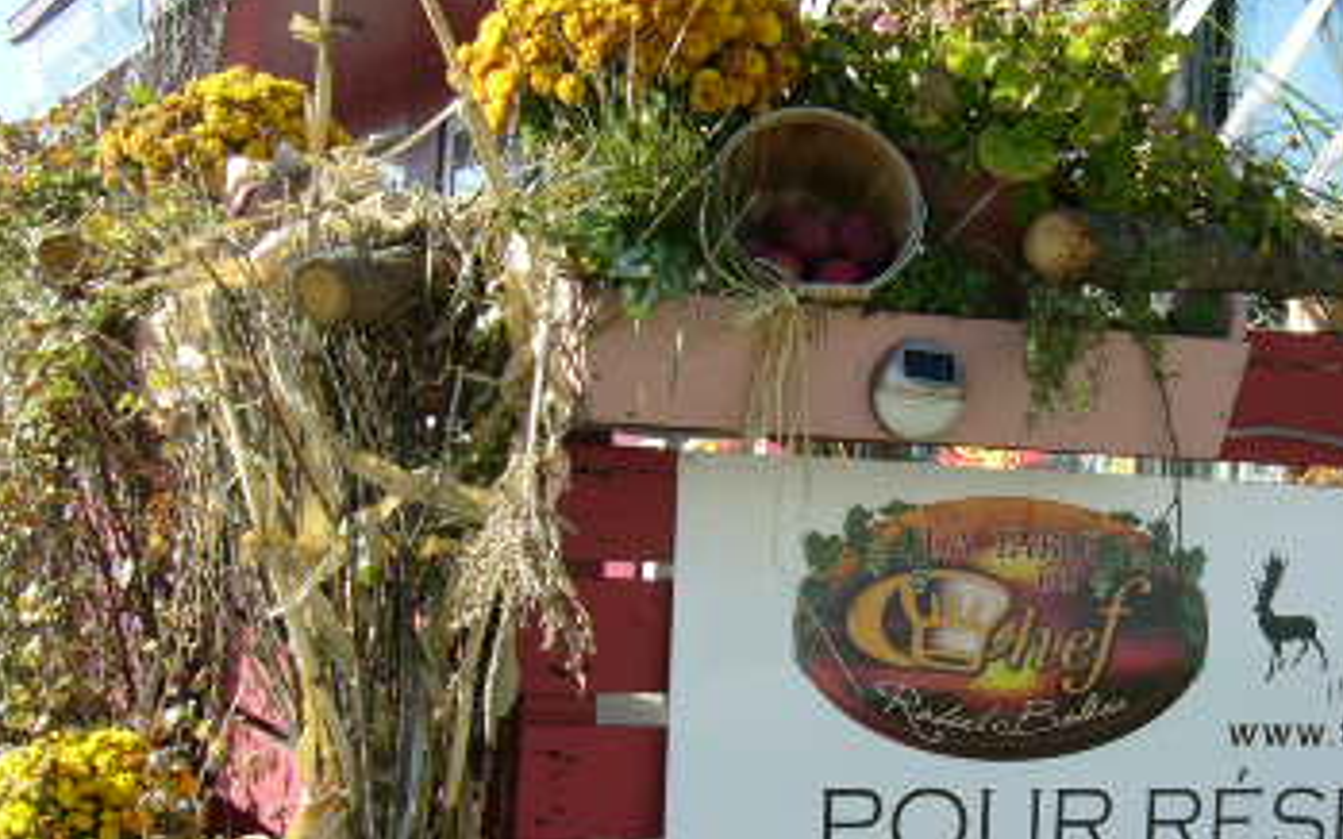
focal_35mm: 68
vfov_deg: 19.1
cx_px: 966
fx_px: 2488
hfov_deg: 29.8
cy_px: 535
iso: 50
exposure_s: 1/80
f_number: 8
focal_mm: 5.8
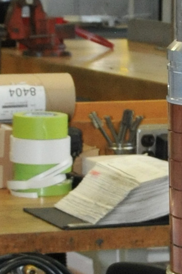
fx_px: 2069
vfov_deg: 7.6
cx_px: 404
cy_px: 138
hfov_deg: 4.9
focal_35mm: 272
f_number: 7.1
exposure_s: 1/60
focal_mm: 24
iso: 800
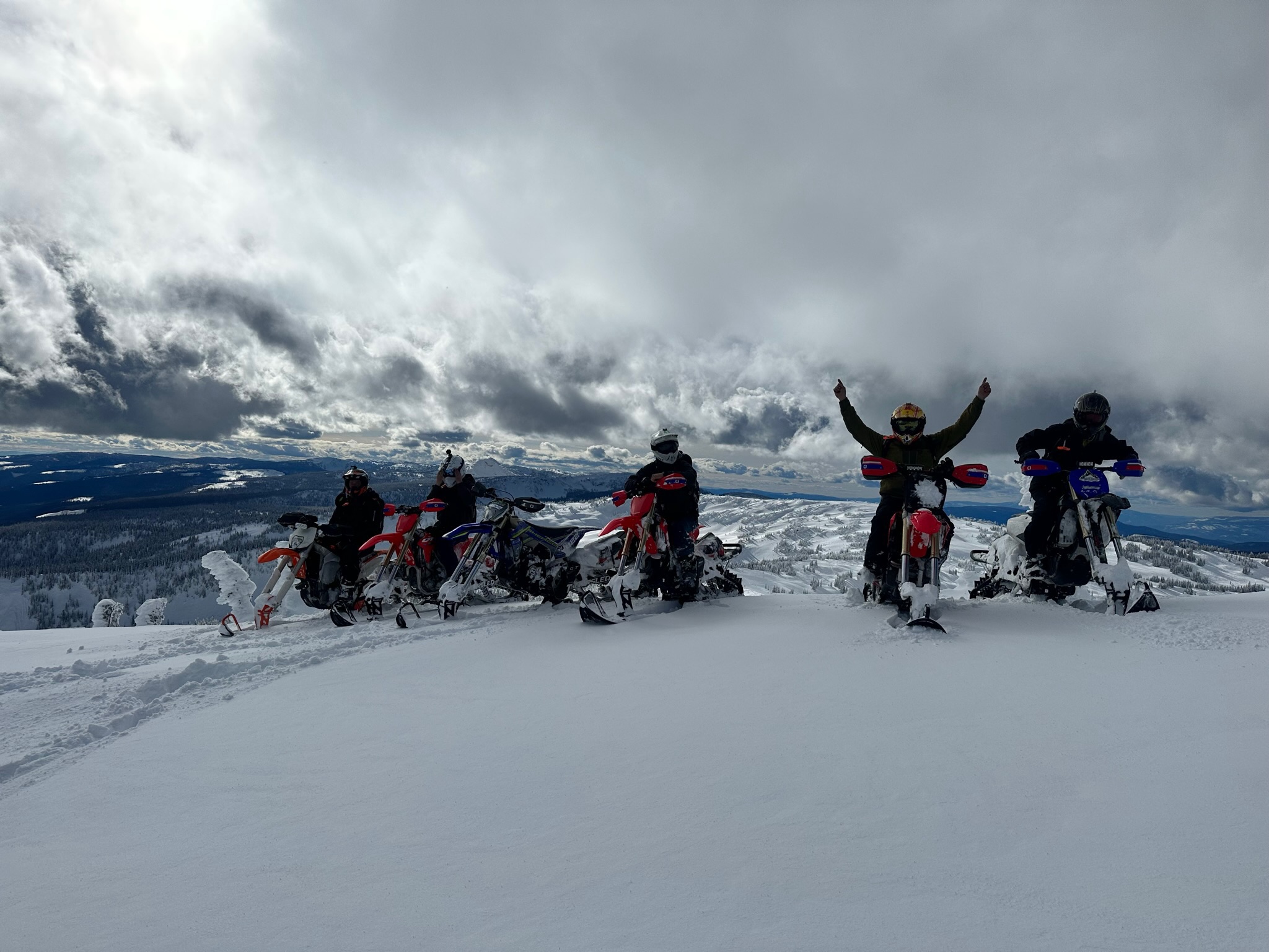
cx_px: 634
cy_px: 476
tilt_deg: -0.9
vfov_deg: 56.8
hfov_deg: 71.6
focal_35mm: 24
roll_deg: -3.4
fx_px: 880
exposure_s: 1/22727
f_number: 1.78
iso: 64
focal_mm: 6.86
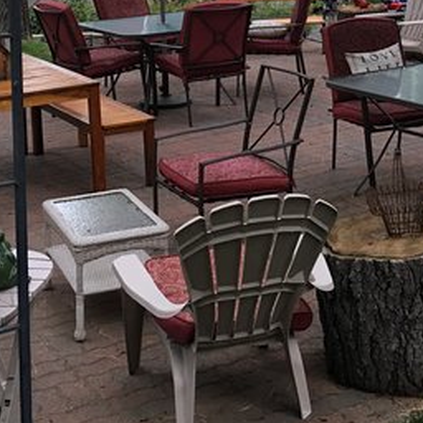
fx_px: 1106
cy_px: -17
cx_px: 339
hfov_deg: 21.4
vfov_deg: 20.8
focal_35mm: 80
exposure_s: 1/30
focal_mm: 4.15
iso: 40
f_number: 2.2
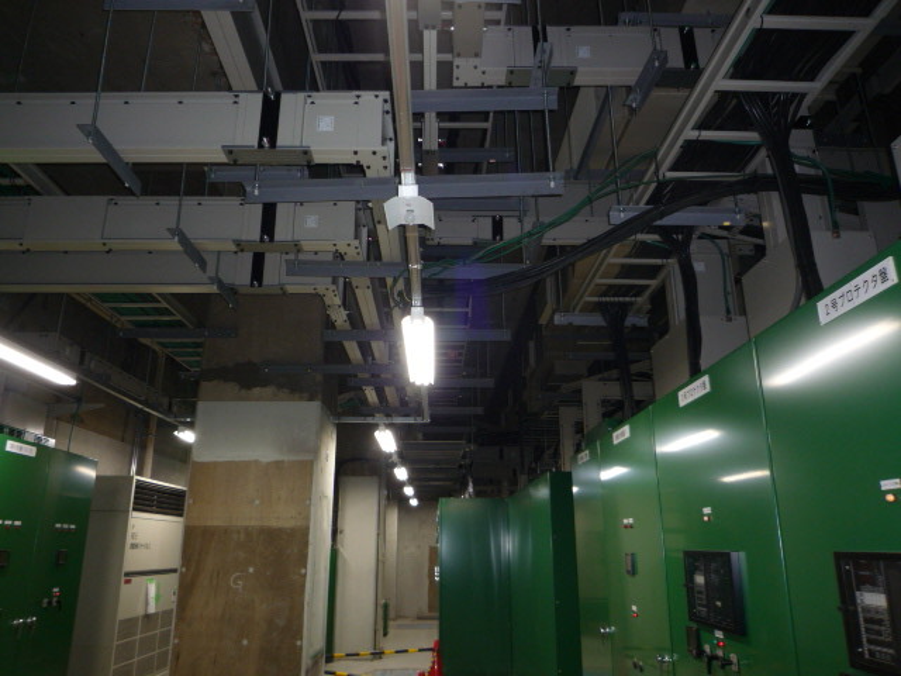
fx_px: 651
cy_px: 338
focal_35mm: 25
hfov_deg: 69.4
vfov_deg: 54.9
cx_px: 450
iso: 100
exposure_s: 1/30
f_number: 2.8
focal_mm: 4.4
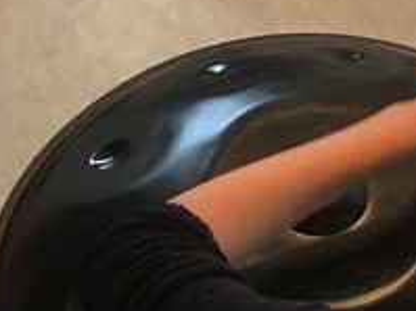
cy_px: 69
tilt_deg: -40.9
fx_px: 1790
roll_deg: -14.0
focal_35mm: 149
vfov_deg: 9.9
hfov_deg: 13.0
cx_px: 481
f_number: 2.2
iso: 50
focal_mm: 4.15
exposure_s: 1/15
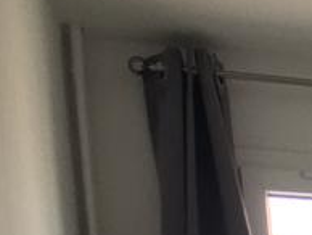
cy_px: 700
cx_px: 902
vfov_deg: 7.4
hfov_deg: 9.1
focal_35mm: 179
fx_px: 1615
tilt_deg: -9.9
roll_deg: +0.4
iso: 25
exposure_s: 1/100
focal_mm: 4.15
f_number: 2.2
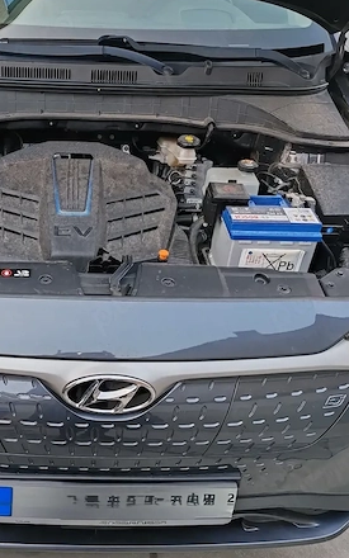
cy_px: 282
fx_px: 594
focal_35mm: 39
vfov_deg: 50.4
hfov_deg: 32.1
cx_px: 81
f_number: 1.9
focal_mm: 6.12
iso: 125
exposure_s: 1/100
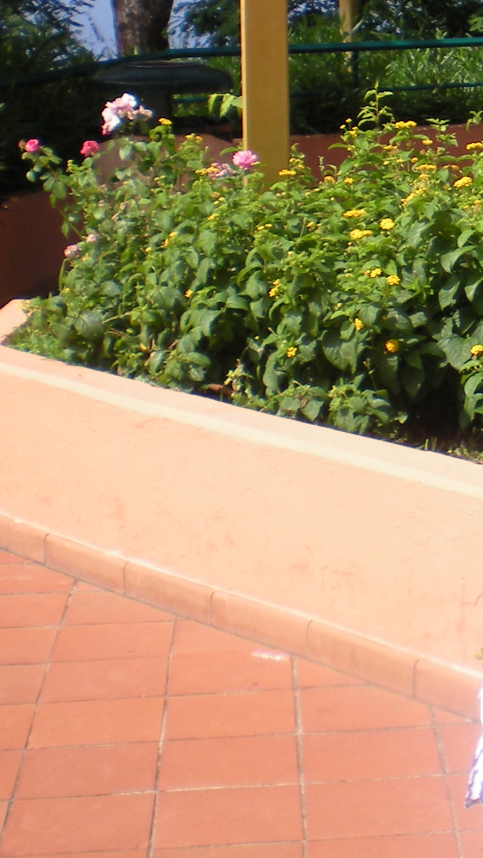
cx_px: 644
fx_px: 2140
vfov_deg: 22.6
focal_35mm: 94
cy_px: 326
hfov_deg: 12.4
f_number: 4.6
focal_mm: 6.3
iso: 64
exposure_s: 1/416
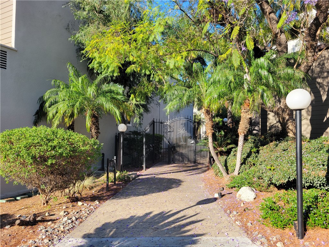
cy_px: 124
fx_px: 247
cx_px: 164
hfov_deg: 67.3
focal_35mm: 26
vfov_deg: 53.1
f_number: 1.8
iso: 40
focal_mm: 5.4
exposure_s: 1/688
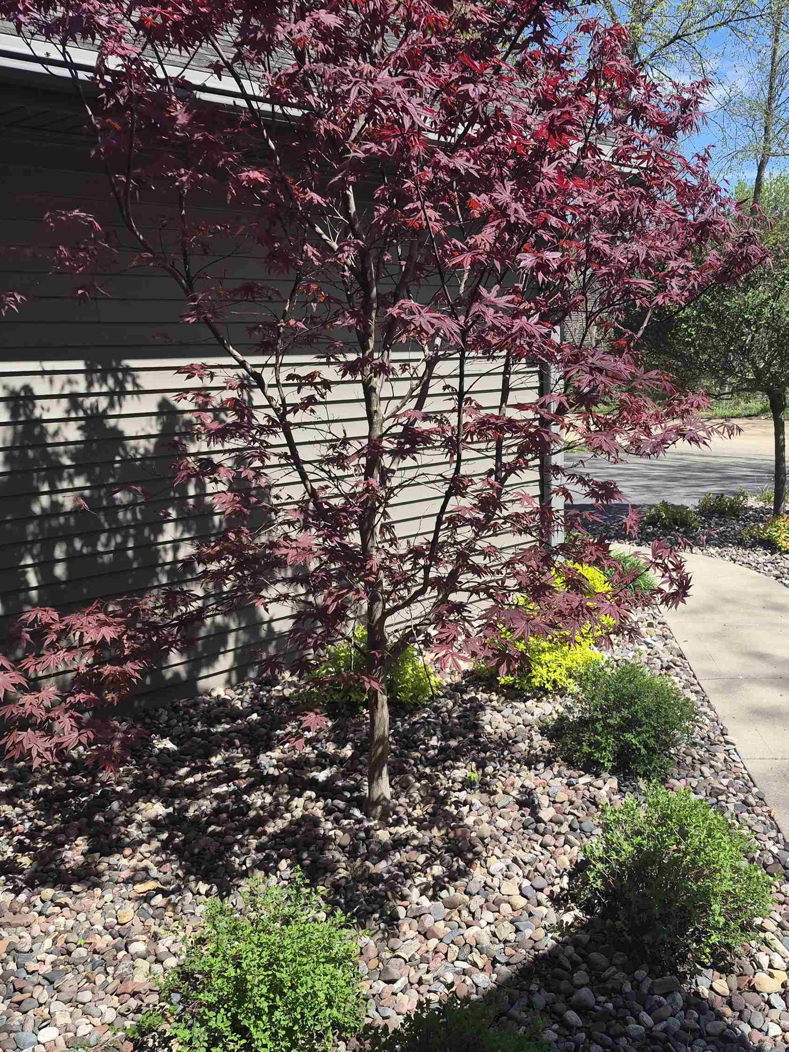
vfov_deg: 58.4
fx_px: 942
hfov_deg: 44.8
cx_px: 526
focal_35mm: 31
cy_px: 531
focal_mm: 5.4
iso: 80
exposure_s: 1/2976
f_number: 1.8
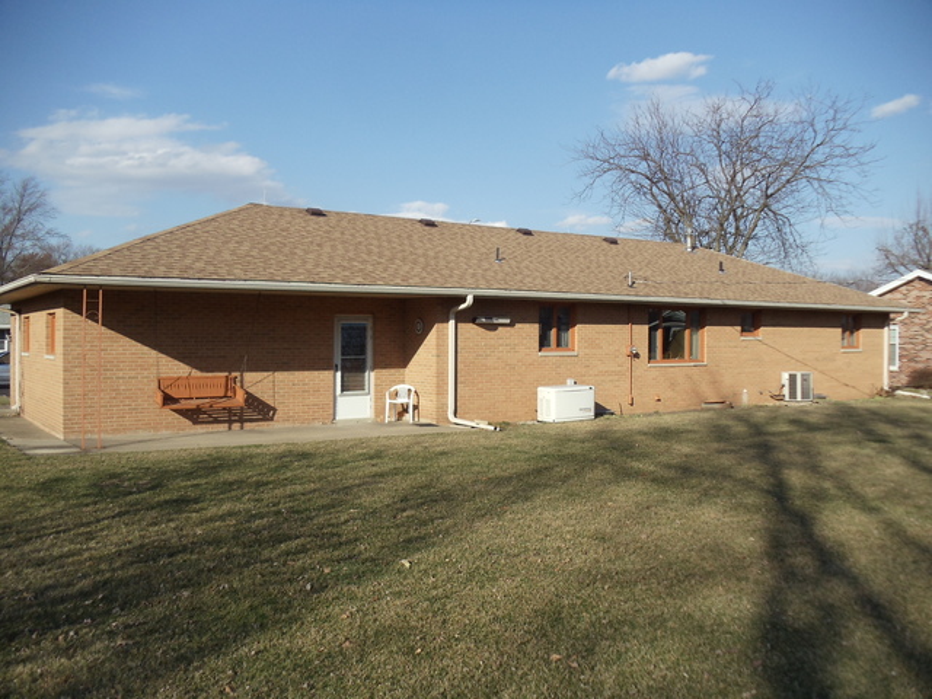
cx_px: 466
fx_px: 1185
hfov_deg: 42.9
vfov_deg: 32.9
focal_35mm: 44
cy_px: 350
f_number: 7.1
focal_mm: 6
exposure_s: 1/320
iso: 100
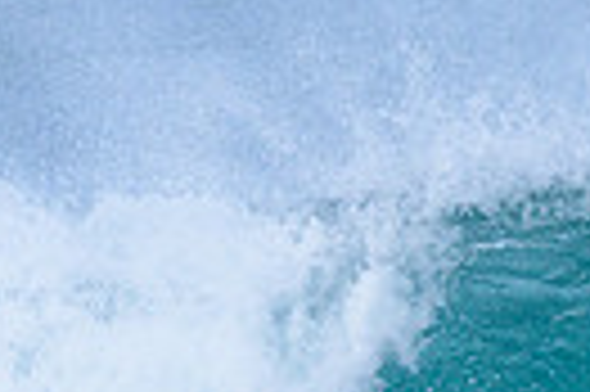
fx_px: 79960
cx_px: 923
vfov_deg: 0.3
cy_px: 733
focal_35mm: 4885
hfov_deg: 0.4
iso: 560
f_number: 6.3
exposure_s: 1/2000
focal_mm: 800
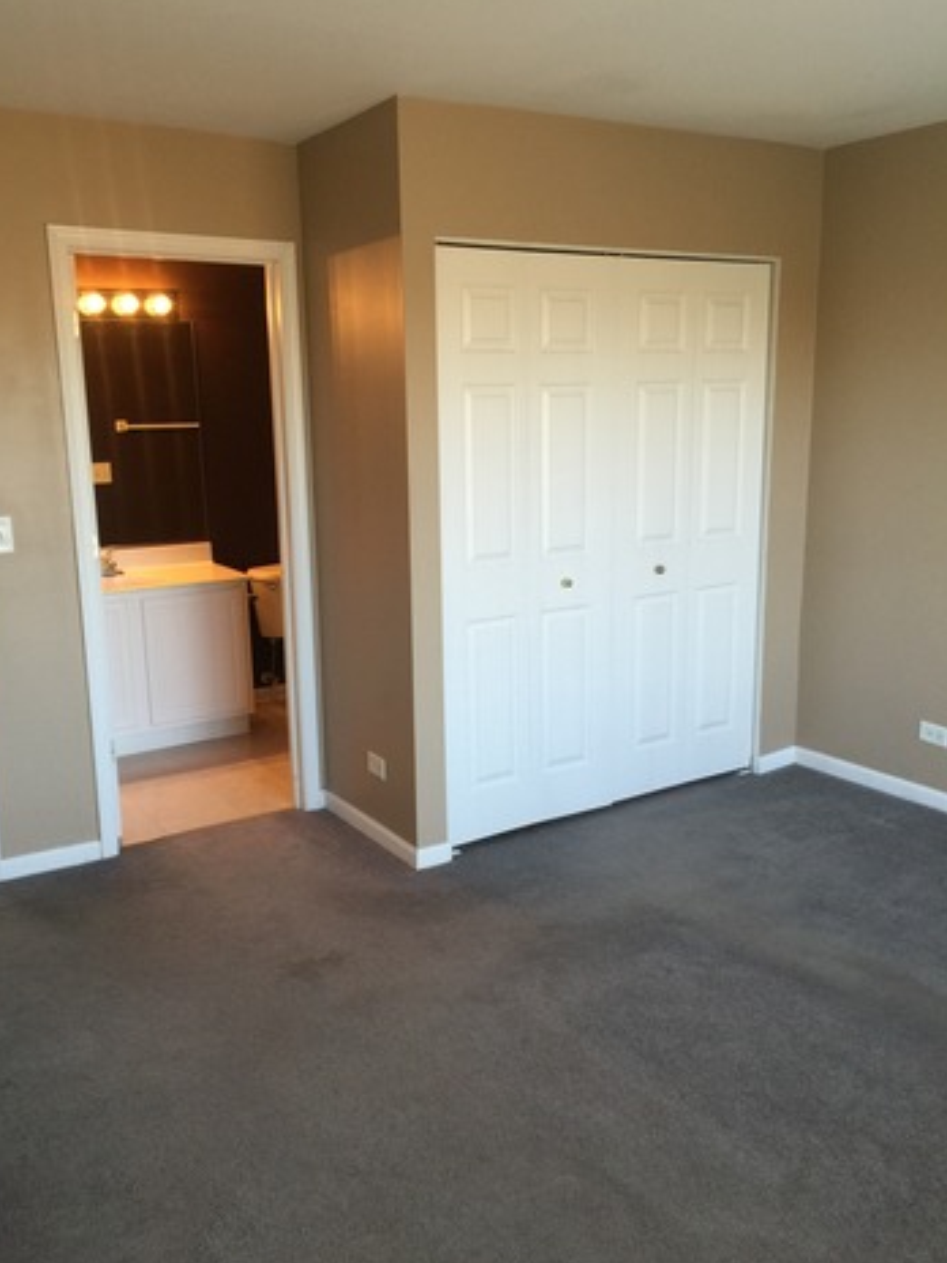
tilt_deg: -10.5
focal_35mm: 30
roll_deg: +0.9
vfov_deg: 60.0
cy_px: 637
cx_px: 460
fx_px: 1094
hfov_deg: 46.8
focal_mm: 4.15
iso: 32
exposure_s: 1/30
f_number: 2.2
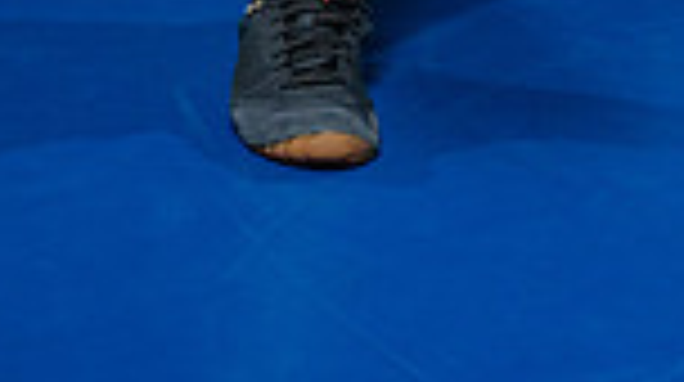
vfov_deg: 8.9
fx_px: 2191
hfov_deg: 17.5
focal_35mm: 121
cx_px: 590
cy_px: -580
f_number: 4.5
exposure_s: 1/125
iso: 800
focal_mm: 39
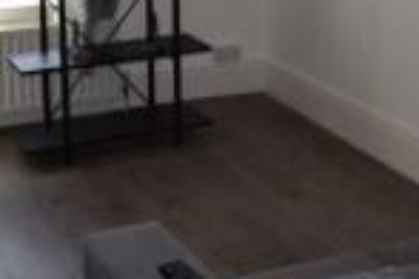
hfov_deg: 24.4
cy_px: -21
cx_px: 128
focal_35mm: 83
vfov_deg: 16.1
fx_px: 962
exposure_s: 1/125
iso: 220
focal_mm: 17
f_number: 5.6
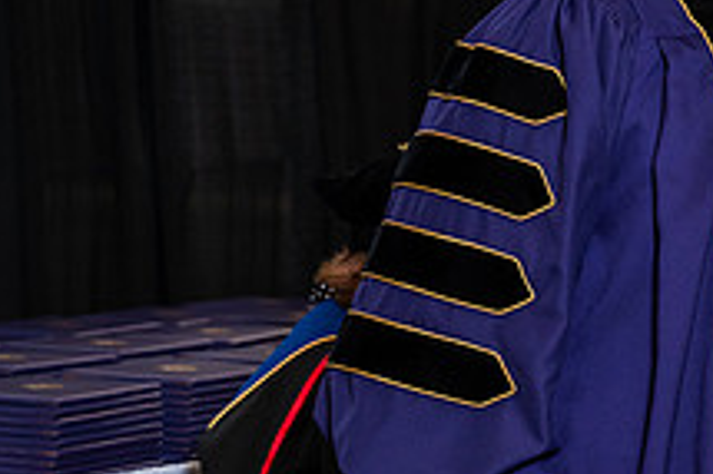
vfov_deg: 7.3
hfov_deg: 10.7
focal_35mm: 189
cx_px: 866
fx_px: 3740
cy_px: 214
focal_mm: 70
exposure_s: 1/200
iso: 1250
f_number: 4.5
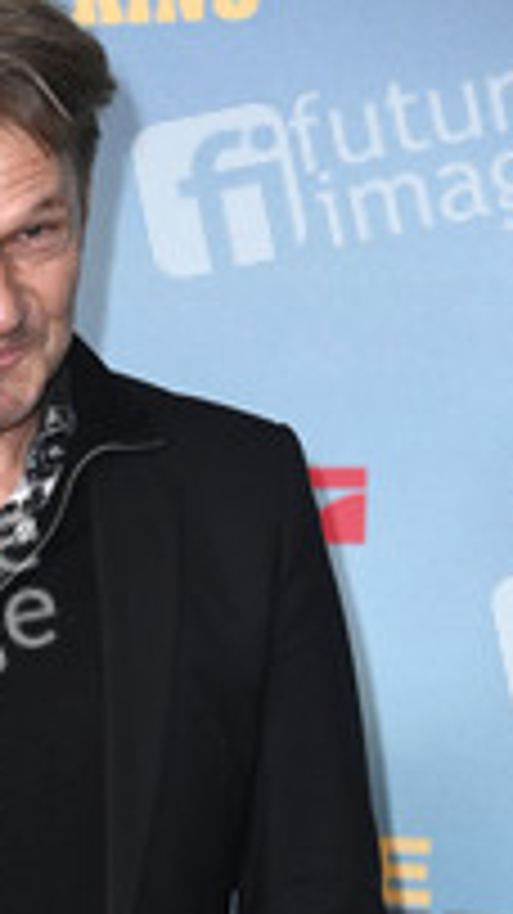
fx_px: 5593
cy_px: 846
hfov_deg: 5.2
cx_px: -45
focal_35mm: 231
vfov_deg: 9.3
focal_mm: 112
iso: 1250
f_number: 5.6
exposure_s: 1/250
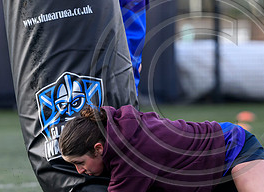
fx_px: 3749
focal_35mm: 497
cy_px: 79
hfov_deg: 4.0
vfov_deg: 2.9
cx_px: 150
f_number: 3.2
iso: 500
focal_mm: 180
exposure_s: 1/1250
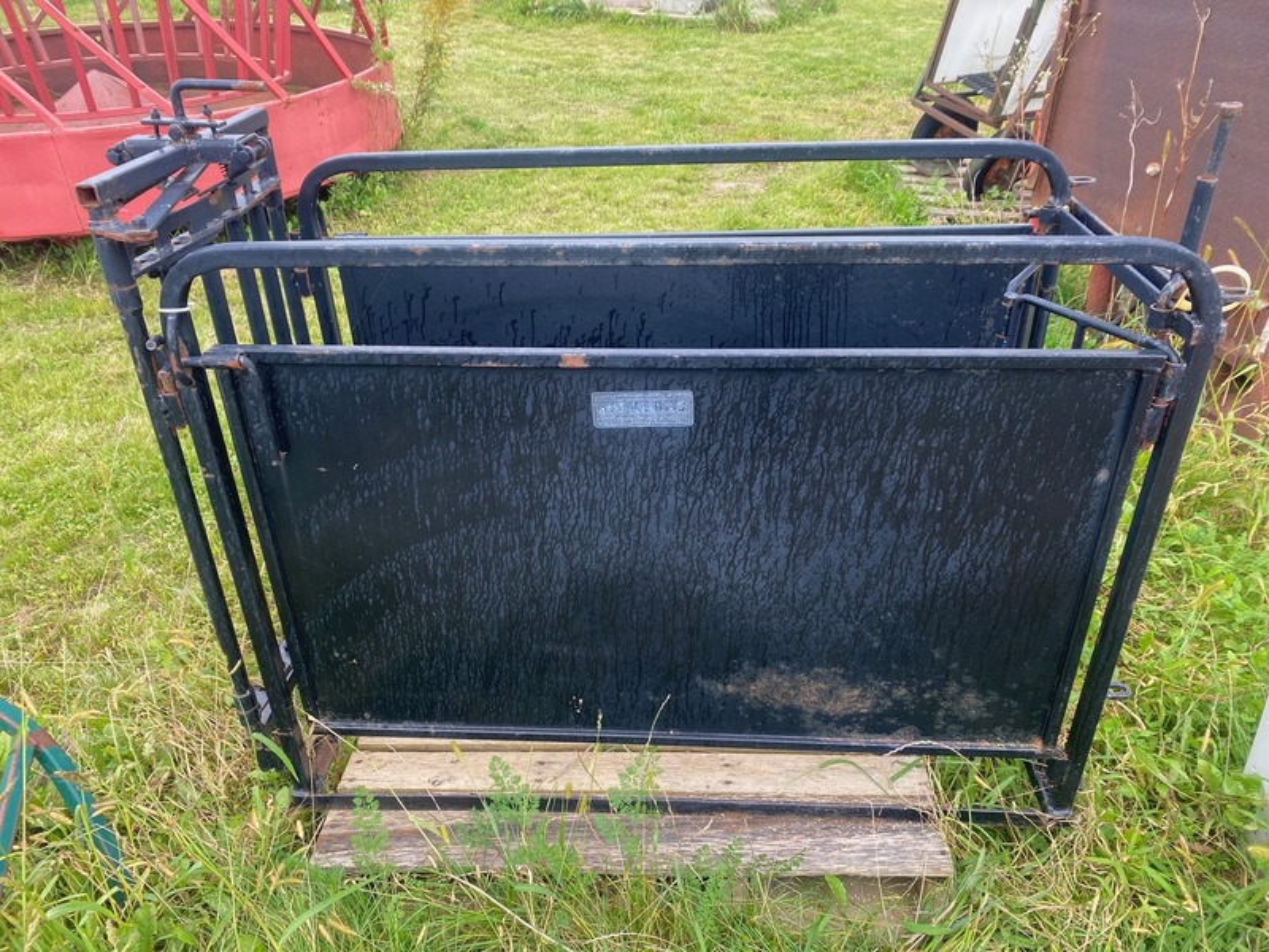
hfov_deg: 67.3
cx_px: 634
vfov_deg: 53.1
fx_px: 953
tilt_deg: -34.0
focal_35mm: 26
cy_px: 476
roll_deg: -0.8
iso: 32
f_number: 1.8
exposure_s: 1/122
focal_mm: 4.25
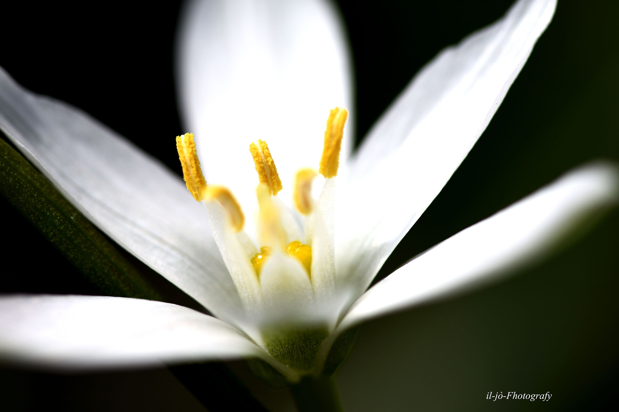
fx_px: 2708
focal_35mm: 158
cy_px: 206
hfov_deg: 13.0
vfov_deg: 8.7
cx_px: 310
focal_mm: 105
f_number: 7.1
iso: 100
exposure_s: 1/500
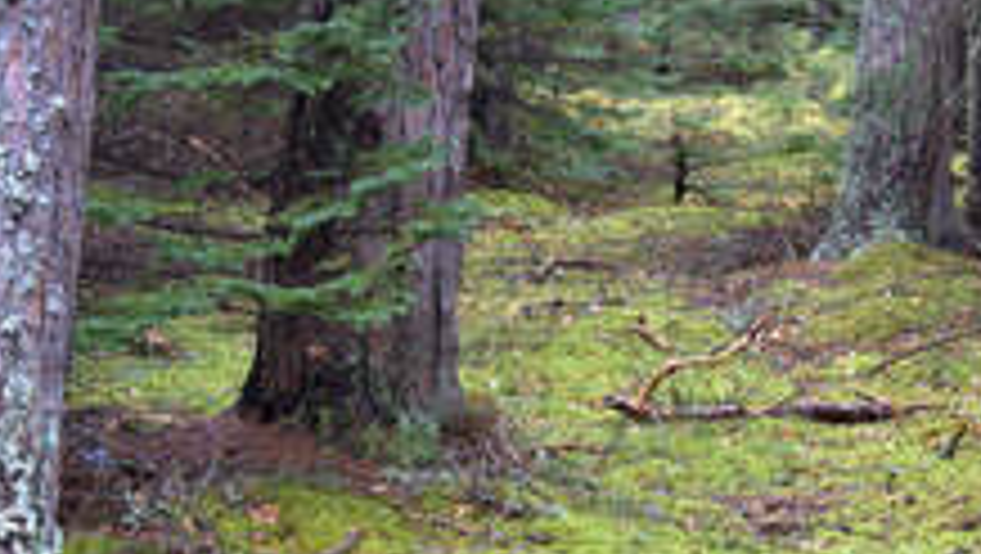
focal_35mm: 179
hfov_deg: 11.9
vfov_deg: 6.8
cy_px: 137
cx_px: 945
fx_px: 4660
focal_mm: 62
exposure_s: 1/80
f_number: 8
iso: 2000
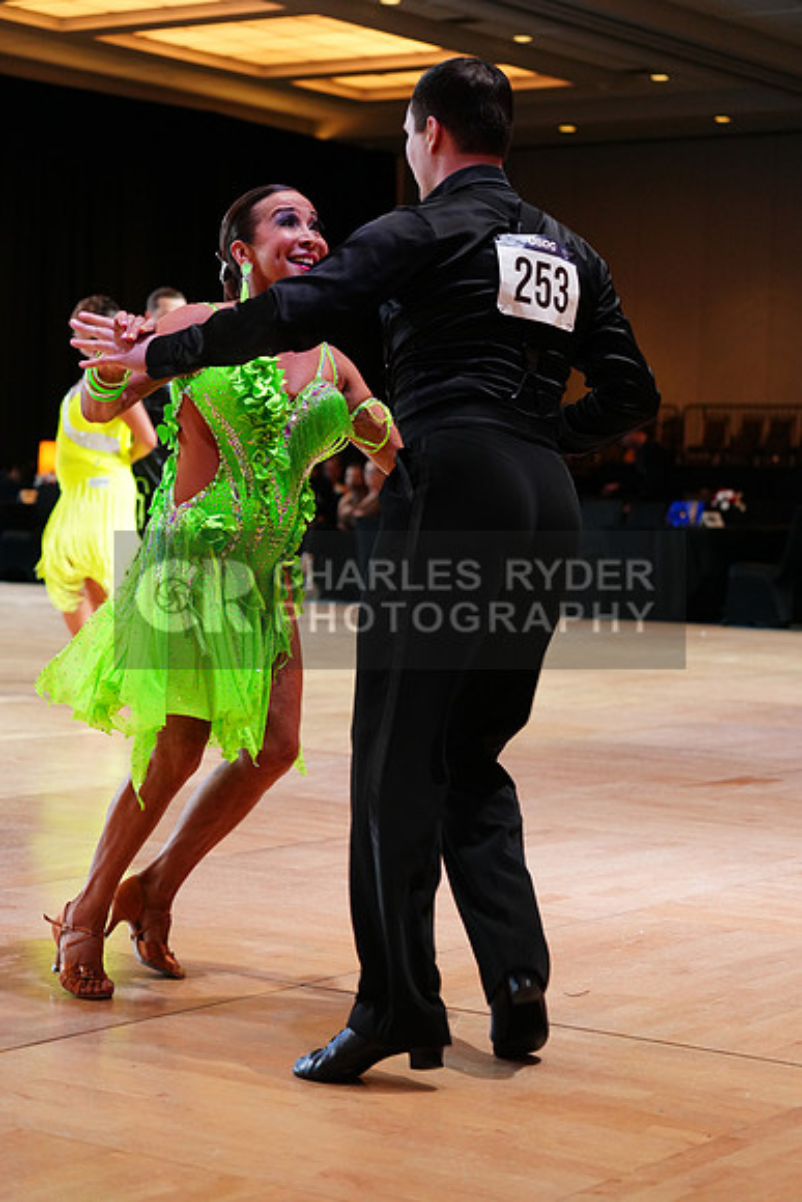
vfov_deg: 27.0
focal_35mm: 75
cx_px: 401
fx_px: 2505
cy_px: 601
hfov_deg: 18.2
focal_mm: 75
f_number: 4
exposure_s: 1/250
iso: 2500
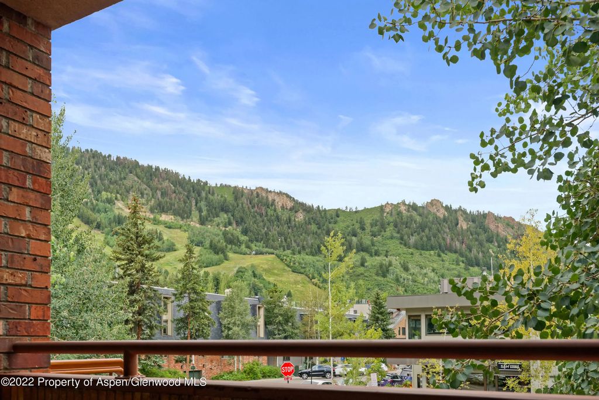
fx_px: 532
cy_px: 200
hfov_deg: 58.7
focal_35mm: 32
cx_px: 300
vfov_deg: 41.1
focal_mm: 32
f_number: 7.1
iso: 500
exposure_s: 1/400
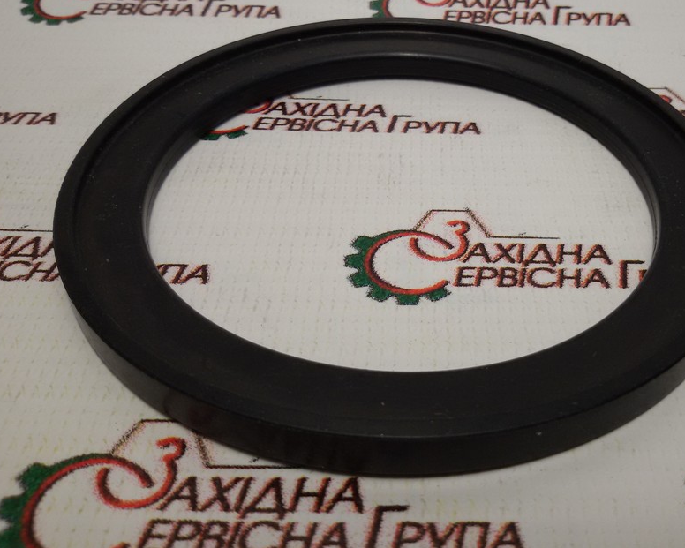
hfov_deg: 46.4
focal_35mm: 39
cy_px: 223
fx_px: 791
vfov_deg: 38.1
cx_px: 432
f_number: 2.4
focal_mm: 2.93
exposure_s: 1/100
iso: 40
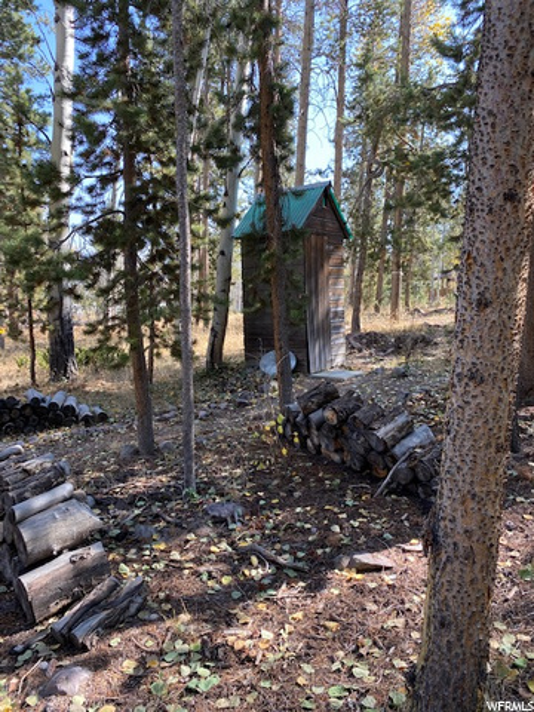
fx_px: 535
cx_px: 267
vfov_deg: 67.3
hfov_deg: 53.1
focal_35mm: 26
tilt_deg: -6.1
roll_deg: -0.1
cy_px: 356
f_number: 1.8
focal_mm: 4.25
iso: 32
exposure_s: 1/235
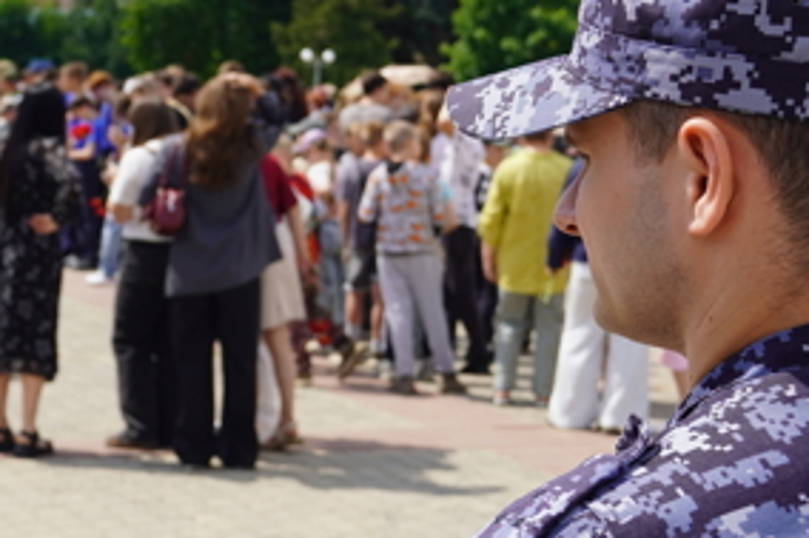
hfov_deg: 18.4
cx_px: 268
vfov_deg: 12.3
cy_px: 379
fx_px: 2493
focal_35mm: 111
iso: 100
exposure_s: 1/640
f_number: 5
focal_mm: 28
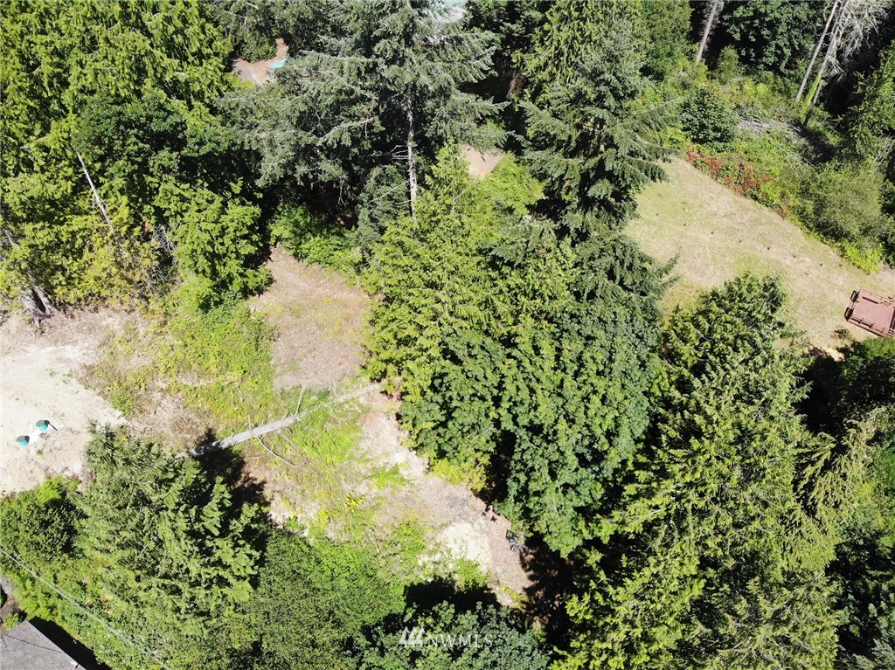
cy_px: 335
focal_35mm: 24
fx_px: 620
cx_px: 448
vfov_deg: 56.8
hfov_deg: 71.6
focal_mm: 4.5
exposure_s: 1/485
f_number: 2.8
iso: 100
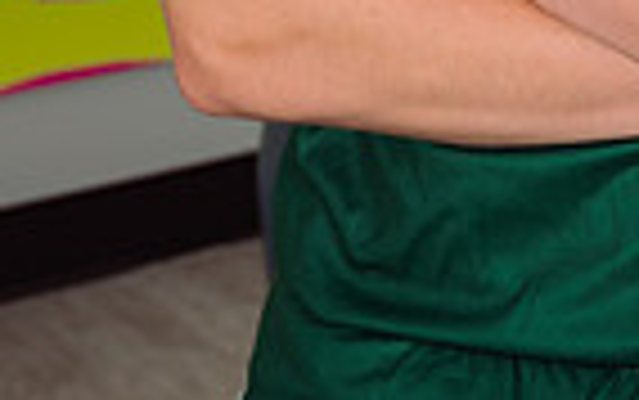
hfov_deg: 10.3
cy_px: -512
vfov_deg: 6.2
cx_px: 567
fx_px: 3538
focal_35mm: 203
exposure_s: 1/250
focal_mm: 63
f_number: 9
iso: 125
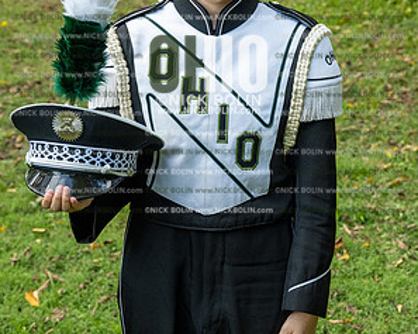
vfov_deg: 20.5
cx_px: 208
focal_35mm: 74
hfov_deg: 25.7
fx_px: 915
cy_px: 75
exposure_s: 1/800
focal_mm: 52
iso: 1250
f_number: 5.6
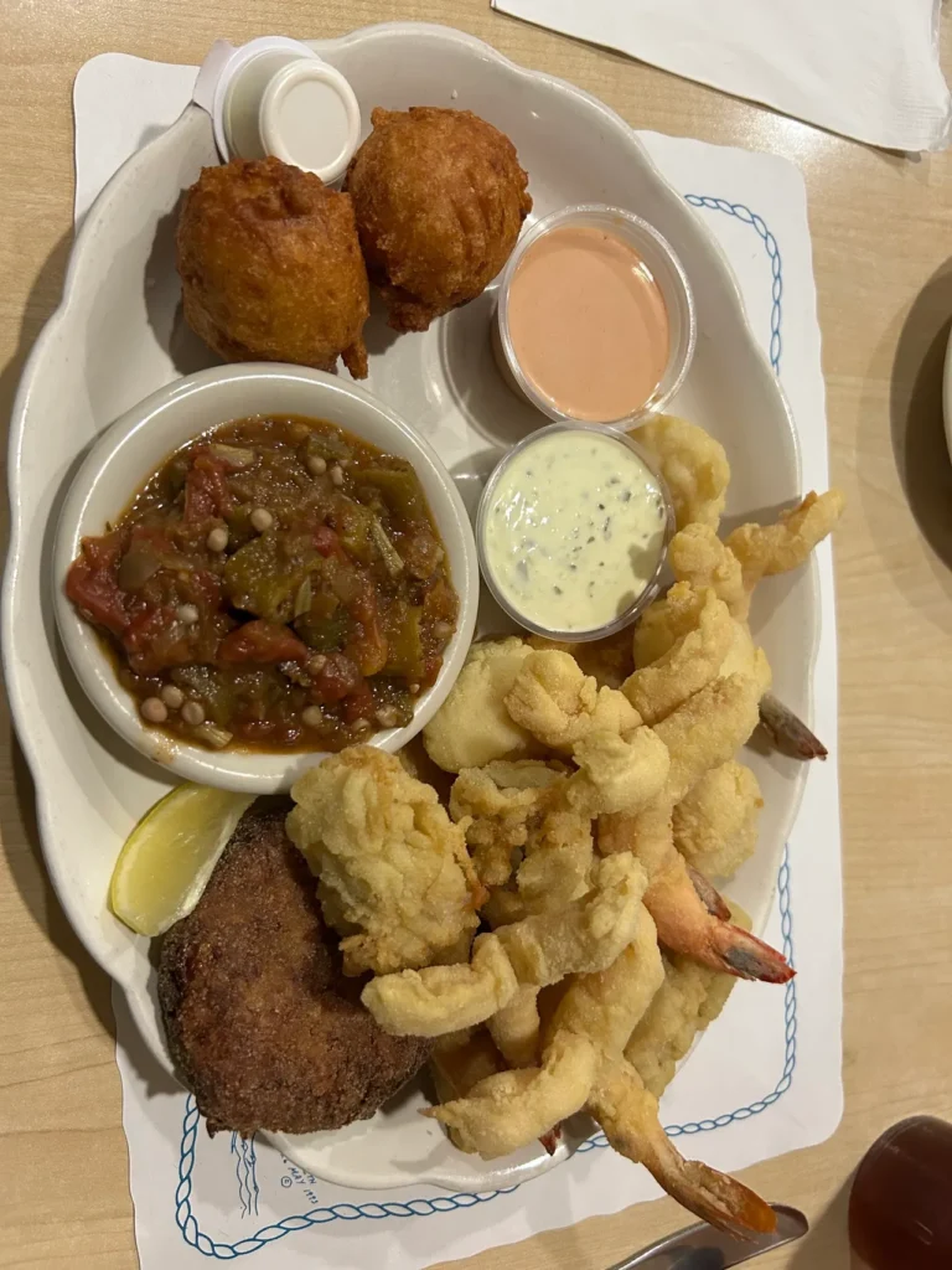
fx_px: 953
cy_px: 635
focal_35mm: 26
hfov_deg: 53.1
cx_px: 476
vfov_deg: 67.3
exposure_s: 1/60
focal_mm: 5.7
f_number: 1.5
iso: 400
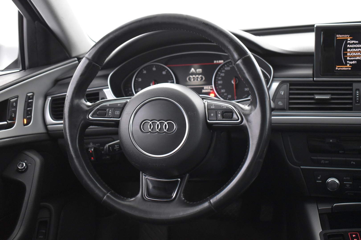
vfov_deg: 33.0
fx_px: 406
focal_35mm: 40
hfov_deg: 47.9
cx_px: 180
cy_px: 120
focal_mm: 27
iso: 3200
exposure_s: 1/15
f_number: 4
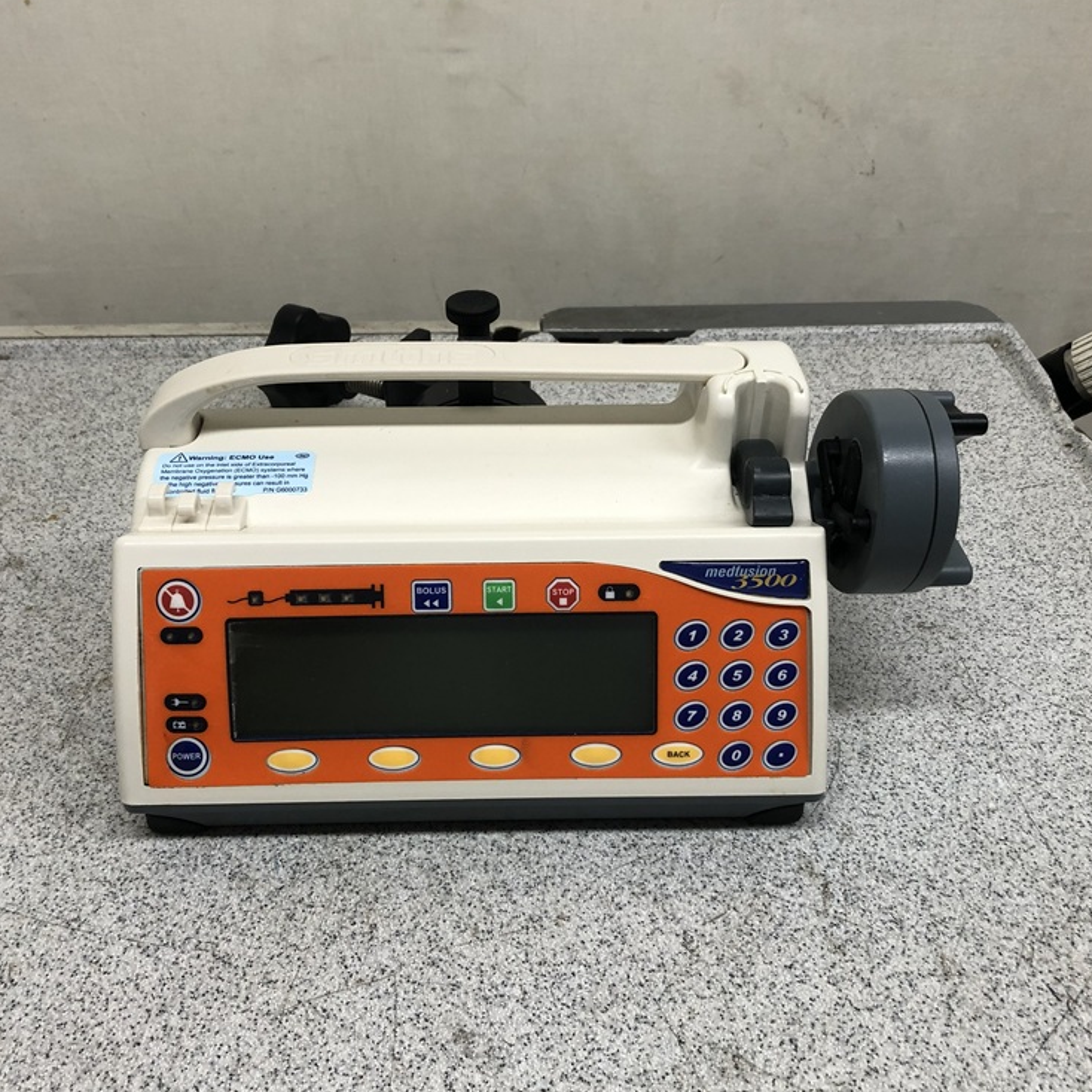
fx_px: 1213
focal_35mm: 34
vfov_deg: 48.5
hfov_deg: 48.4
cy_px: 542
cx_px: 530
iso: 20
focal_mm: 3.99
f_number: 1.8
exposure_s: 1/40
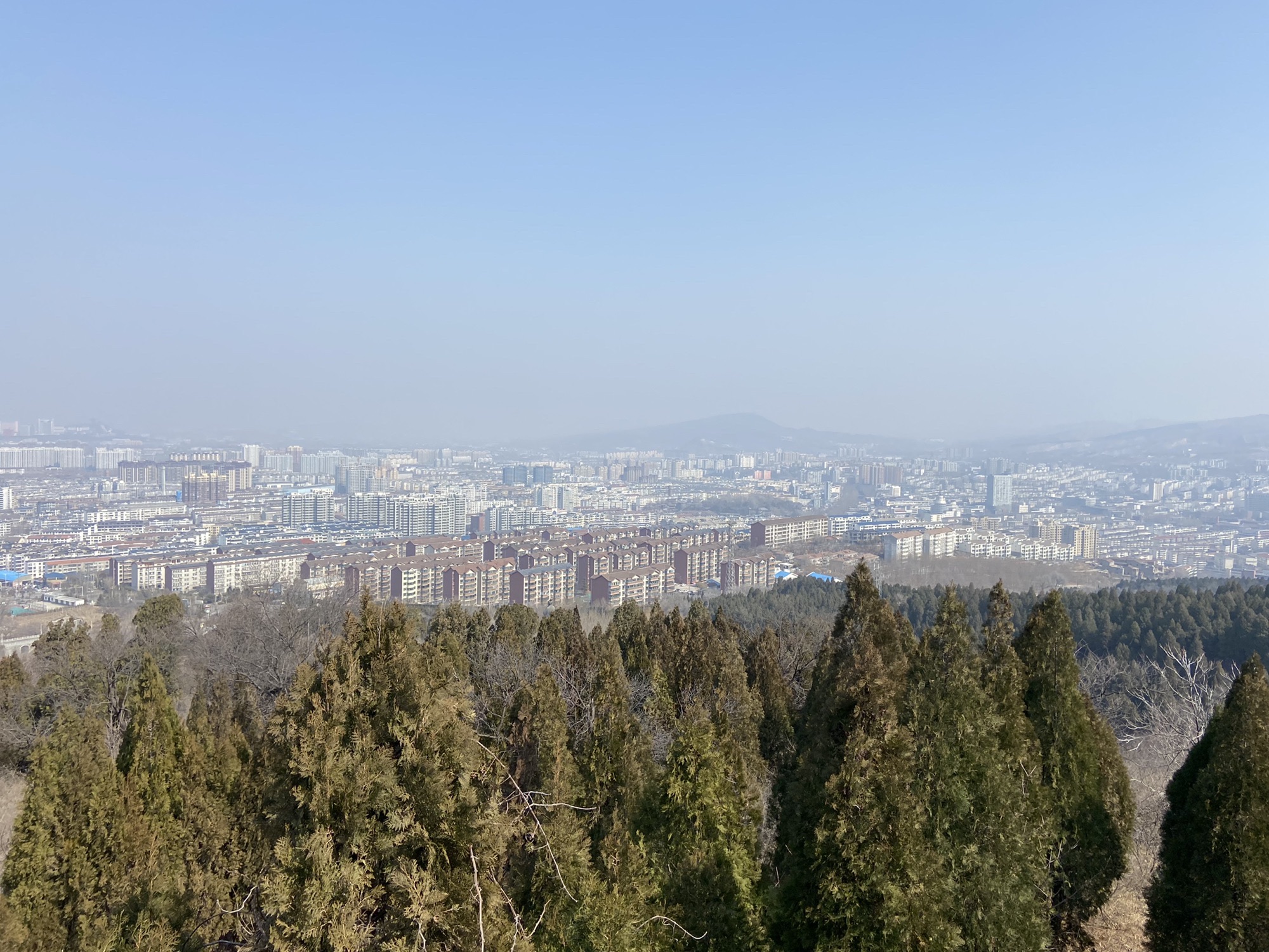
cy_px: 476
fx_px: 953
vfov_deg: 53.1
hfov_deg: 67.3
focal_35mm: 26
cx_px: 634
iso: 32
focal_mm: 4.25
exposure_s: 1/3205
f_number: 1.8
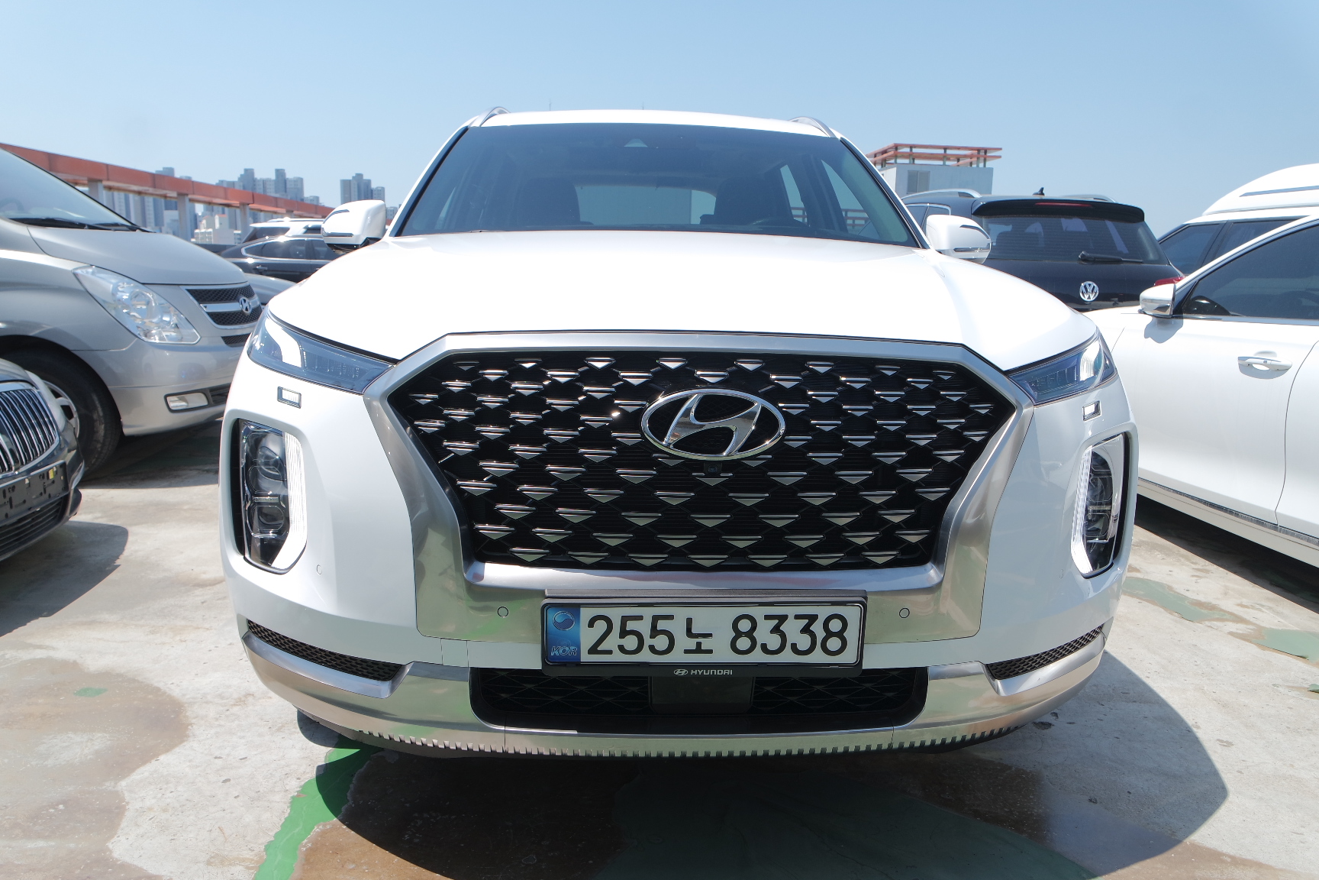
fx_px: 879
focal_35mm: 24
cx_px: 660
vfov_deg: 53.1
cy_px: 440
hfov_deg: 73.7
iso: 100
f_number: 6.3
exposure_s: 1/250
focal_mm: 16
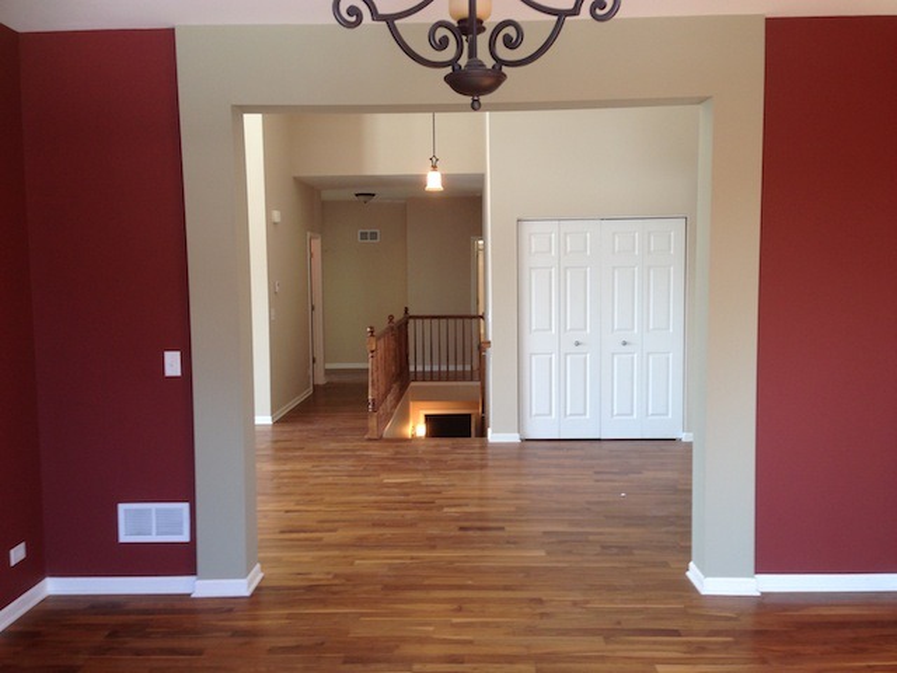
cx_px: 448
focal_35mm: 33
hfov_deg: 55.4
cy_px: 336
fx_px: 855
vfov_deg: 42.9
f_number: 2.4
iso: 50
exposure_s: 1/40
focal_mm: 4.12
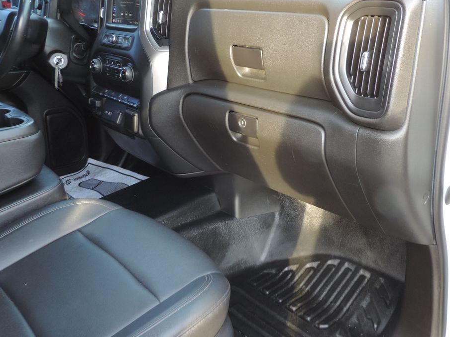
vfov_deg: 41.6
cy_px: 131
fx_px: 442
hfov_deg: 53.7
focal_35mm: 34
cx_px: 262
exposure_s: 1/30
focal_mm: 4.3
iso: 180
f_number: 3
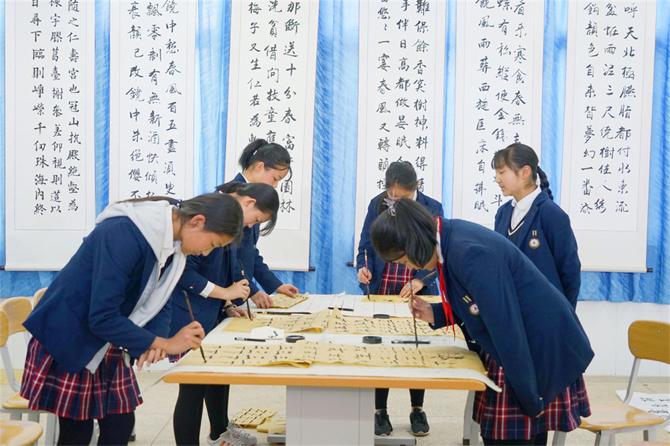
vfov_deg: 28.6
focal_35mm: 47
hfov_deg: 41.9
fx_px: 874
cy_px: 223
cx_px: 335
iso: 640
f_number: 5
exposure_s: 1/50
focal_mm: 47
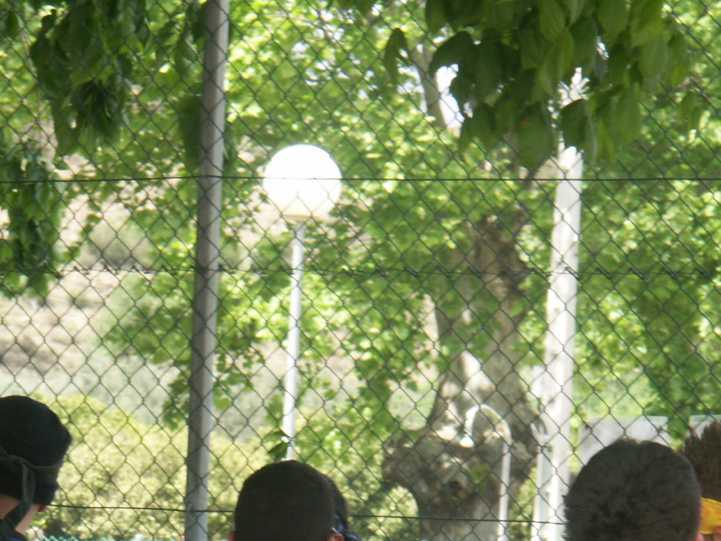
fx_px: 7373
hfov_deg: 5.6
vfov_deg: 4.2
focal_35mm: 354
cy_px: 574
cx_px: 46
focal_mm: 41.12
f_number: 6.3
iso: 64
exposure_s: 1/60
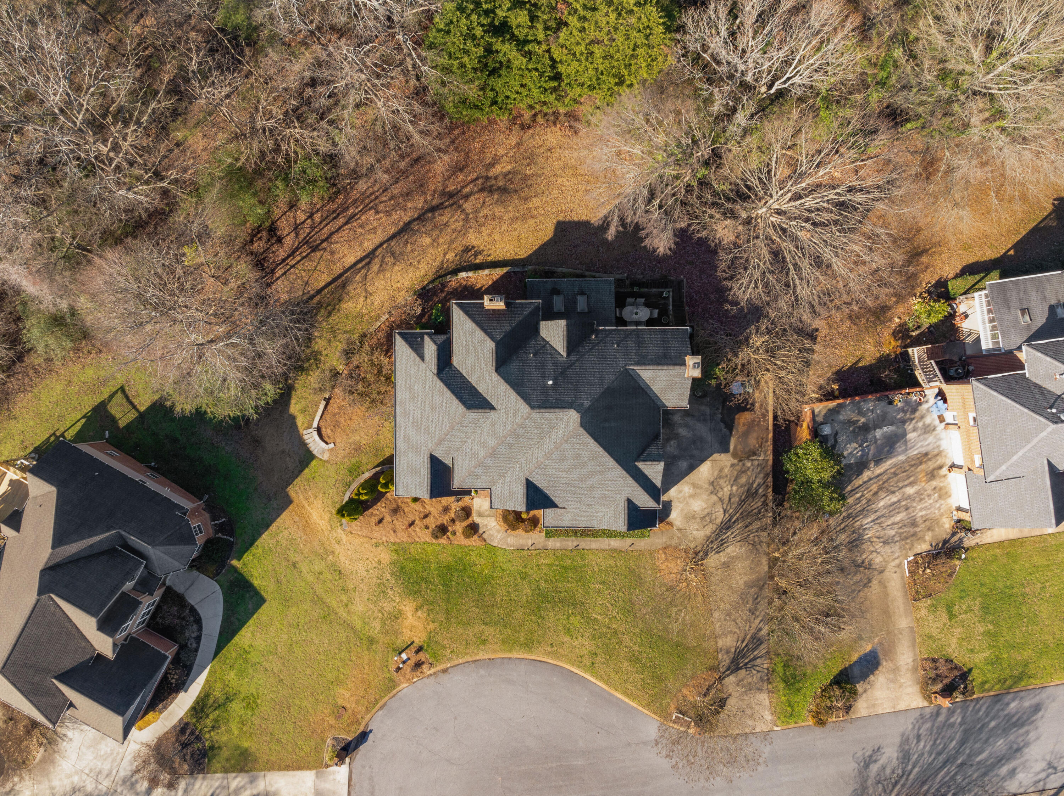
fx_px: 737
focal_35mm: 24
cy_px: 398
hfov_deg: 71.6
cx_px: 532
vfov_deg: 56.8
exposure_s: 1/100
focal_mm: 12.29
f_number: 7.1
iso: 100
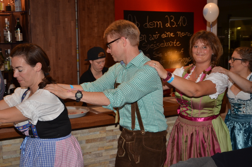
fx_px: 367
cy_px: 84
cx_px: 126
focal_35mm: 52
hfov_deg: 37.9
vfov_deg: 25.6
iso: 800
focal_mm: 35
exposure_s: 1/60
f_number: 4.5
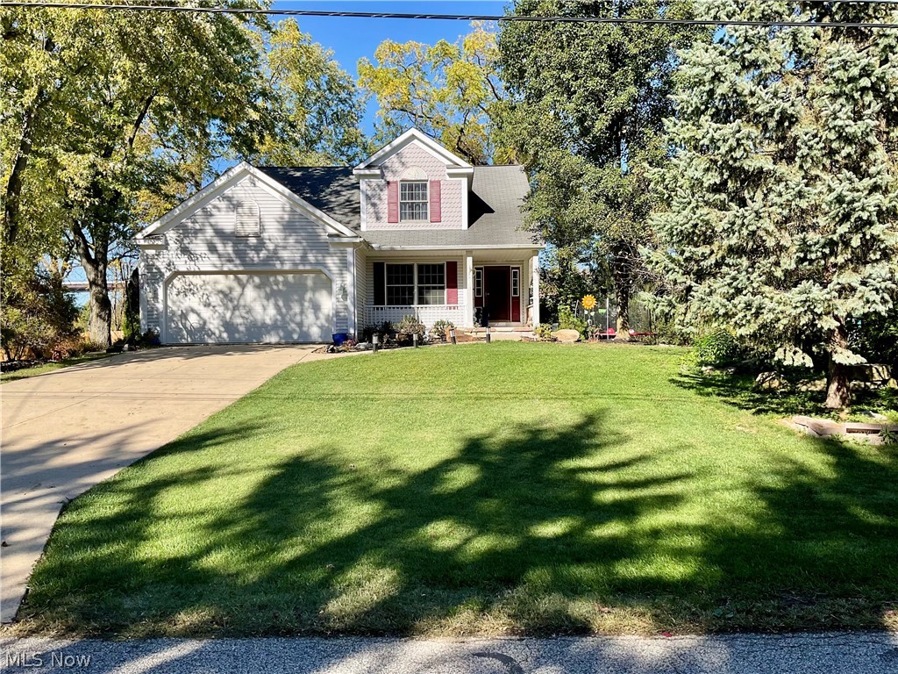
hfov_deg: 61.7
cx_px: 449
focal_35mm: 29
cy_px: 337
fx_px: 752
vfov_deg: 48.2
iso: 16
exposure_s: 1/1121
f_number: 1.8
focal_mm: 3
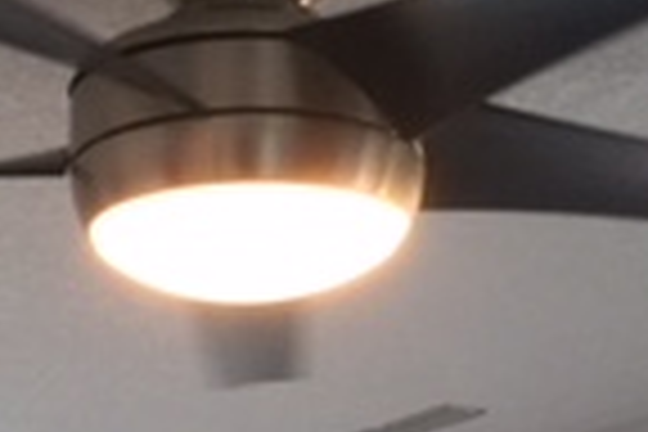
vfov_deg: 10.2
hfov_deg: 15.3
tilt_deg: +20.8
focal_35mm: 134
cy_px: 112
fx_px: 2412
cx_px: 284
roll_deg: +0.9
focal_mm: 4.15
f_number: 2.2
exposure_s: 1/30
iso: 32
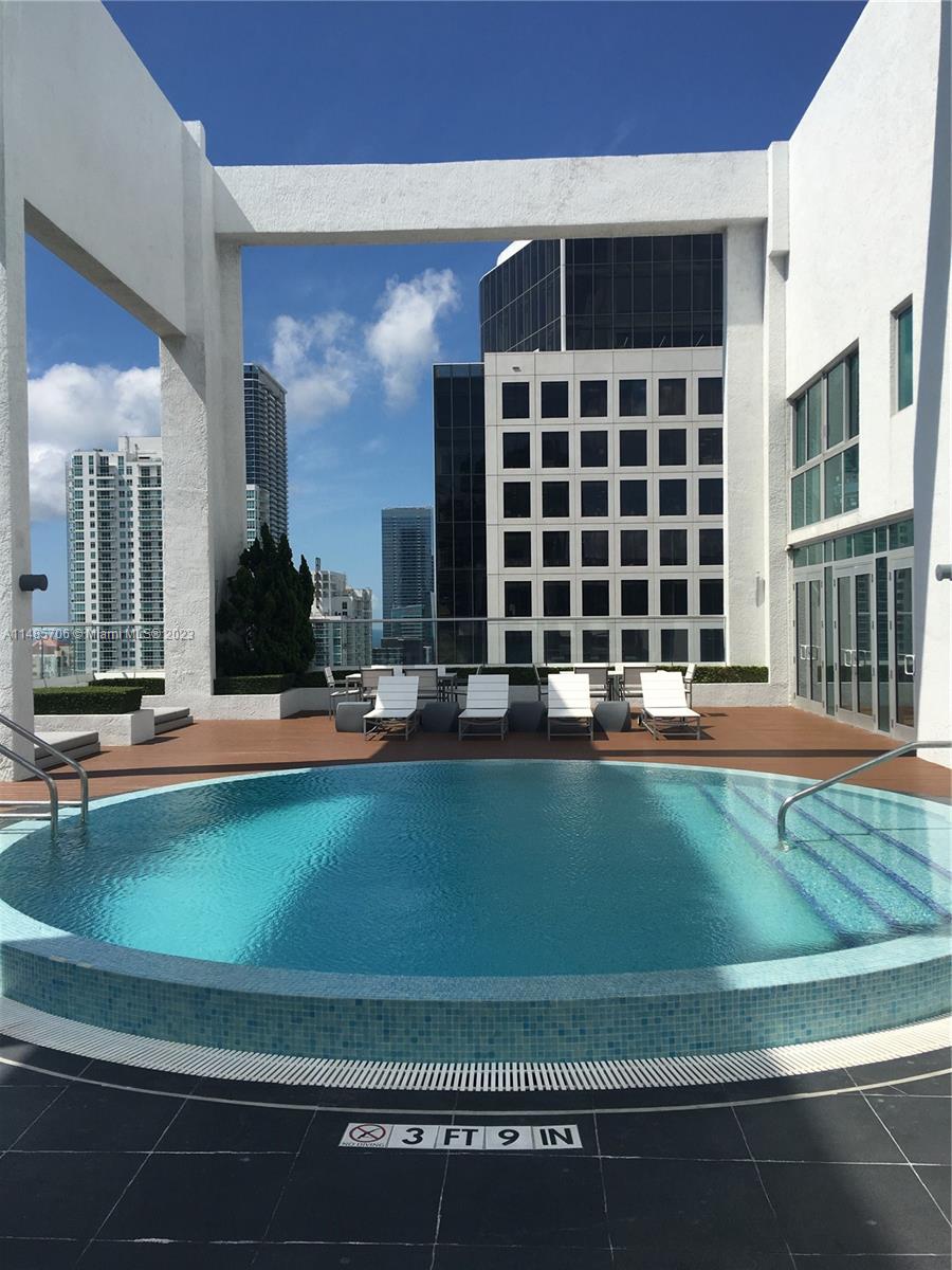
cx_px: 476
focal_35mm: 29
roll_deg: +0.1
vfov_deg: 61.7
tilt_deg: +0.4
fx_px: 1063
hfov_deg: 48.2
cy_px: 635
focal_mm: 4.15
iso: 25
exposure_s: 1/2849
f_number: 2.2
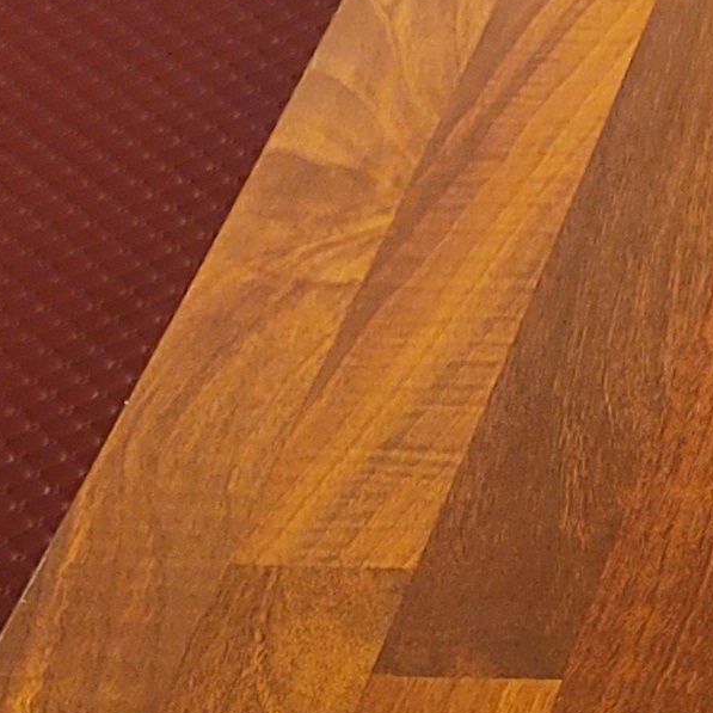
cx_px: 1826
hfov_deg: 10.0
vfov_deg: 10.9
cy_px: 1336
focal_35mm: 148
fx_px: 3449
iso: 125
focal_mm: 7
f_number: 1.8
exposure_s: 1/119
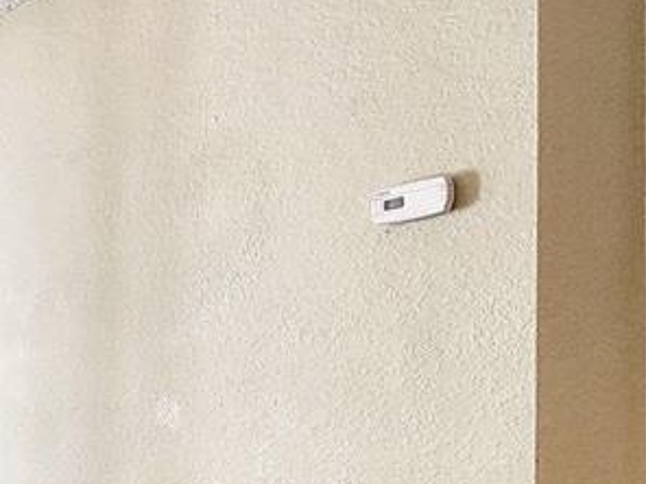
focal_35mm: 45
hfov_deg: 29.4
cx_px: -279
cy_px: 410
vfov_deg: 31.1
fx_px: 840
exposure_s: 1/30
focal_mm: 2.2
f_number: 2.2
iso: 320
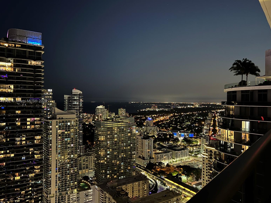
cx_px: 132
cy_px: 101
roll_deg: -0.4
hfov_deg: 65.3
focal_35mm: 27
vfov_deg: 51.4
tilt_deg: -1.2
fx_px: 211
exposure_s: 1/11
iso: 800
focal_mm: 5.7
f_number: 1.5
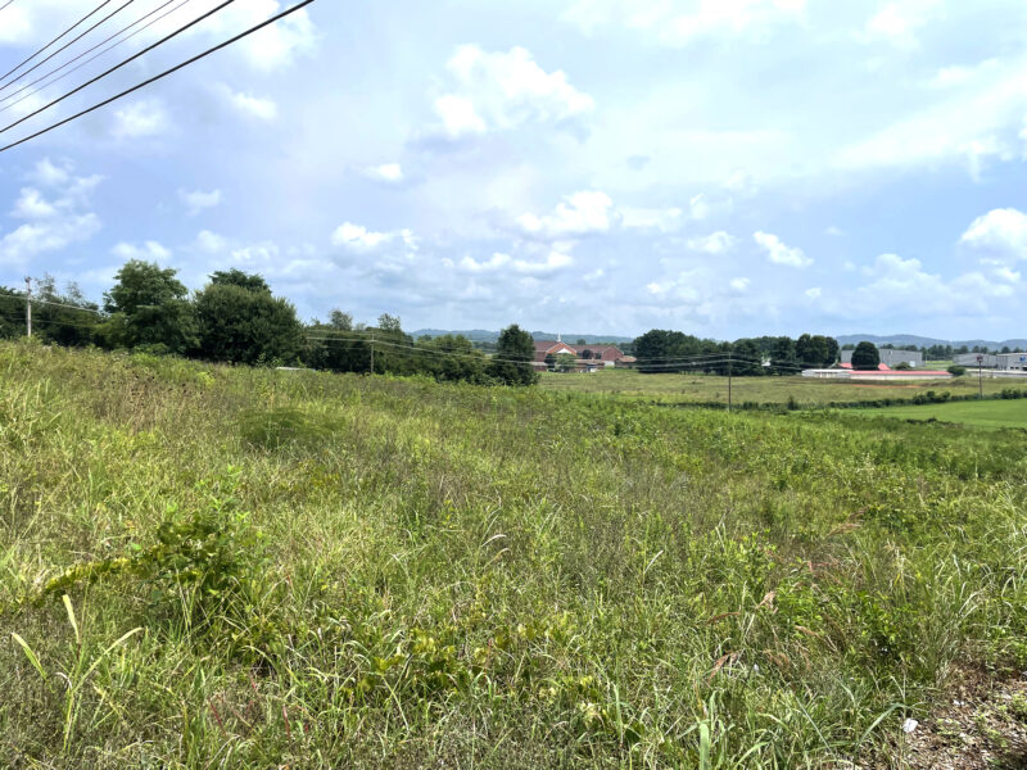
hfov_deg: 67.3
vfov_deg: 53.1
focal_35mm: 26
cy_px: 385
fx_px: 771
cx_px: 514
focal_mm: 4.2
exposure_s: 1/6135
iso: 32
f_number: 1.6
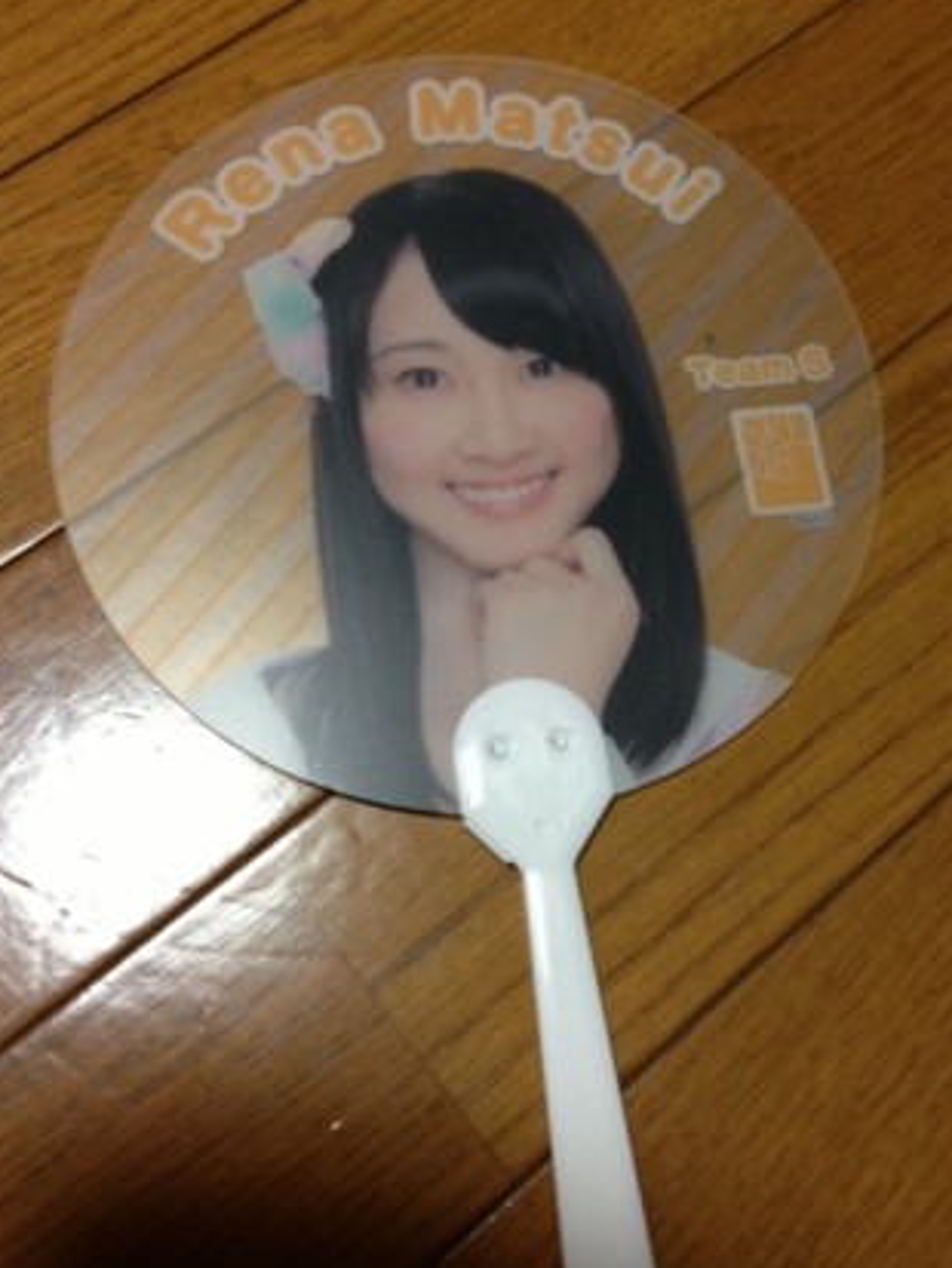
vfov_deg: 51.3
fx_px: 1319
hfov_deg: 39.7
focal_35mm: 36
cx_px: 497
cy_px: 620
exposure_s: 1/20
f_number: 2.4
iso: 200
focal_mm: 4.13
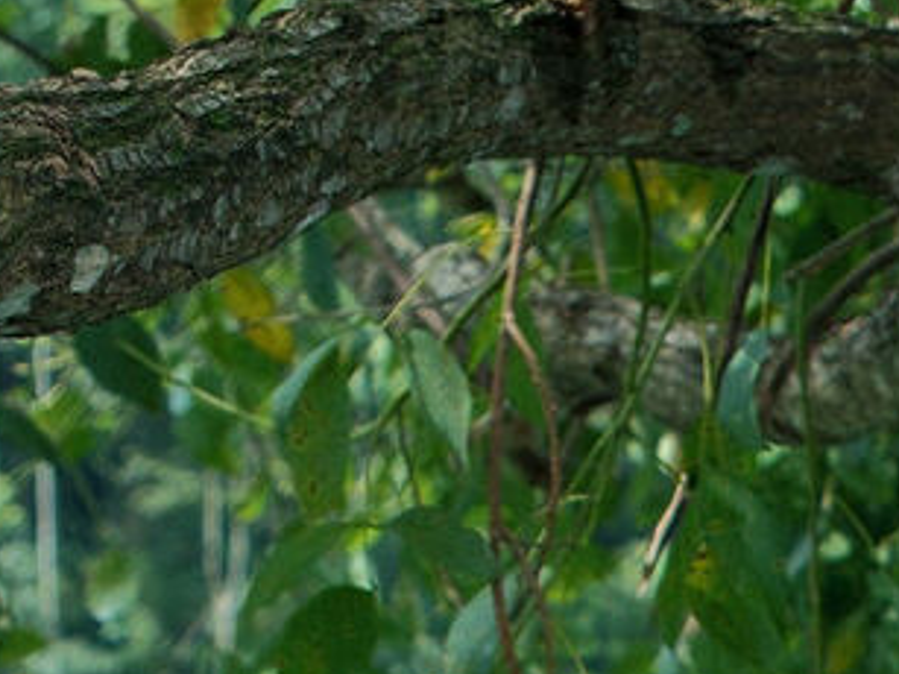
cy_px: 1452
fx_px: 5374
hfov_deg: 9.3
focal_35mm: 207
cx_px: 1306
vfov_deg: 6.9
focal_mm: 28.3
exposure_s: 1/400
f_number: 4
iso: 250
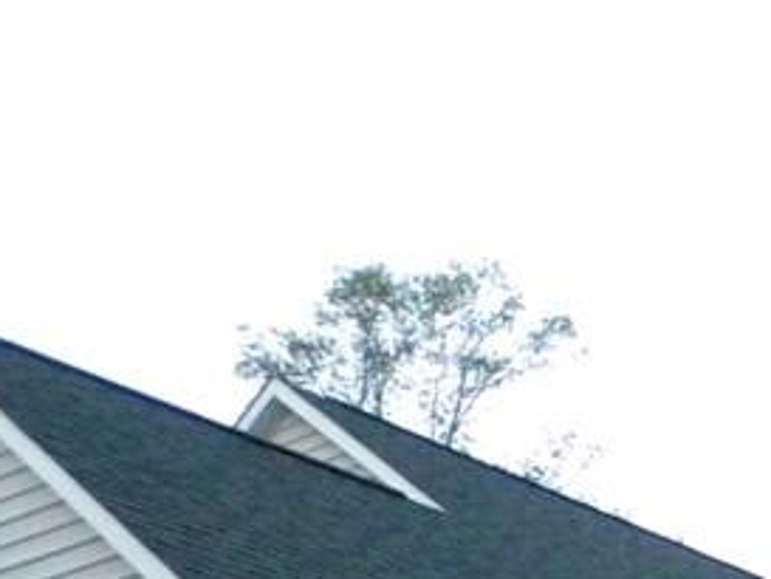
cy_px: 774
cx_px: 1045
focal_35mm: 105
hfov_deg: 17.4
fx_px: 2340
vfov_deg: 13.5
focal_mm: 5
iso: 800
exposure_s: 1/112
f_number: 3.5
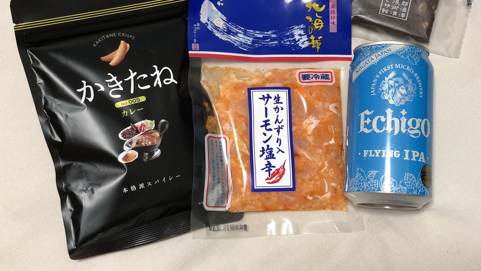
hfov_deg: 36.6
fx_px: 727
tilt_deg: -72.8
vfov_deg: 21.0
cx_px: 240
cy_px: 97
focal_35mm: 57
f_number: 2.4
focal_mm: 6
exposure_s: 1/30
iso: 160
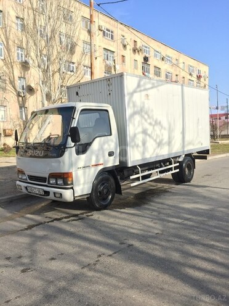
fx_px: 256
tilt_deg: -1.5
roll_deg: +0.4
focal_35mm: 29
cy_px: 153
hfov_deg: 48.2
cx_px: 114
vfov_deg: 61.7
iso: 32
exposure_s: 1/1163
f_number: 2.2
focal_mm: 4.15
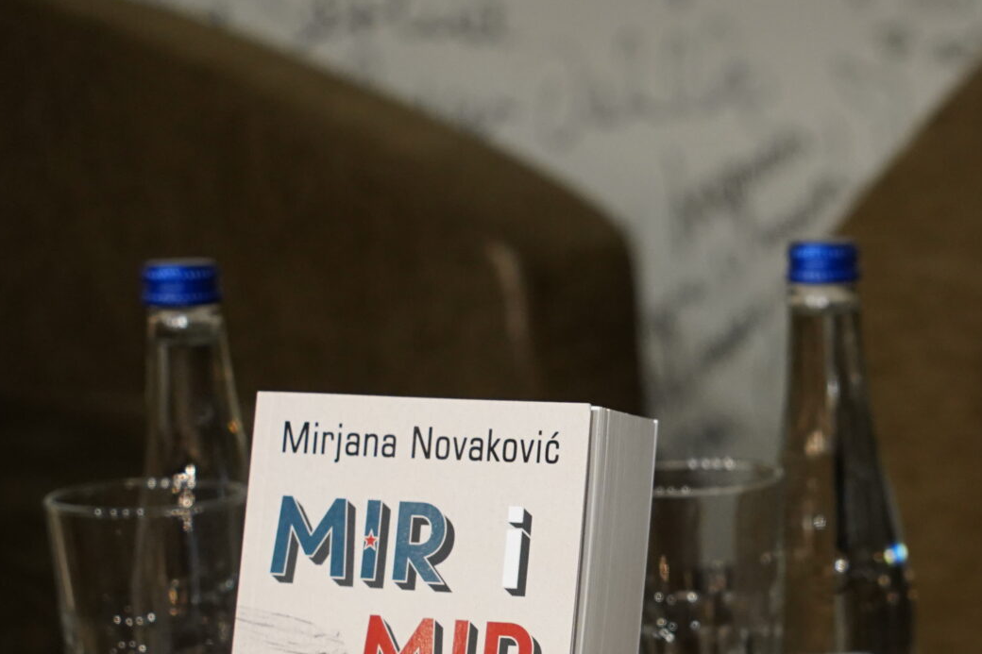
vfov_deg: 8.2
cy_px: 780
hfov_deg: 12.3
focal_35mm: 165
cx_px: 1003
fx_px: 4500
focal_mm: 67
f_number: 4
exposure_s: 1/160
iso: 2500
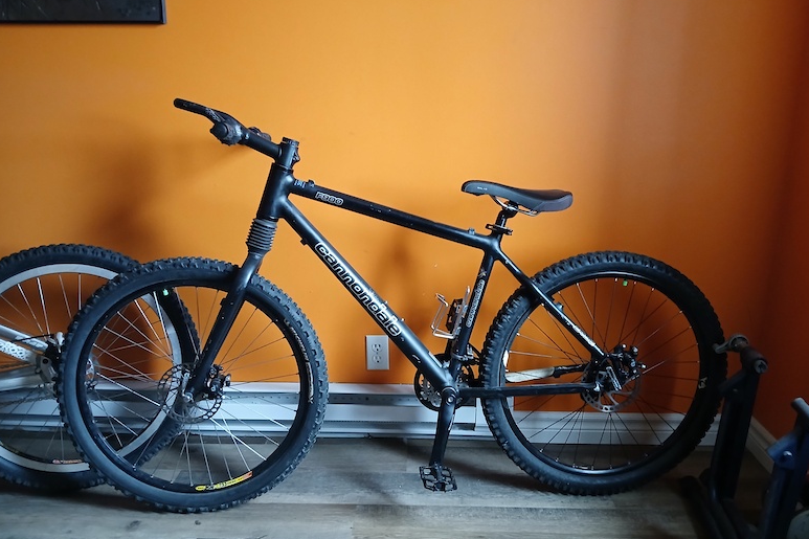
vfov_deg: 46.4
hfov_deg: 65.5
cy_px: 282
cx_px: 413
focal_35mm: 28
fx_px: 629
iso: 500
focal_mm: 3.98
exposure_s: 1/24
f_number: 1.8
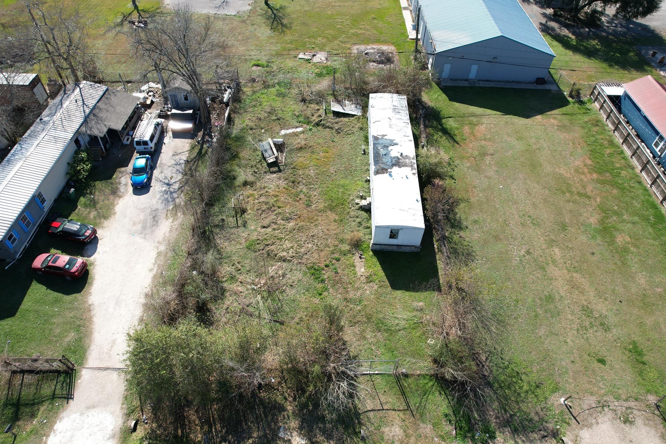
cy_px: 214
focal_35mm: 23
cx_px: 324
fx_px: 425
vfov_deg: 55.1
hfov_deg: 76.1
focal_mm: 8.38
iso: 110
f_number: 2.8
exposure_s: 1/1000
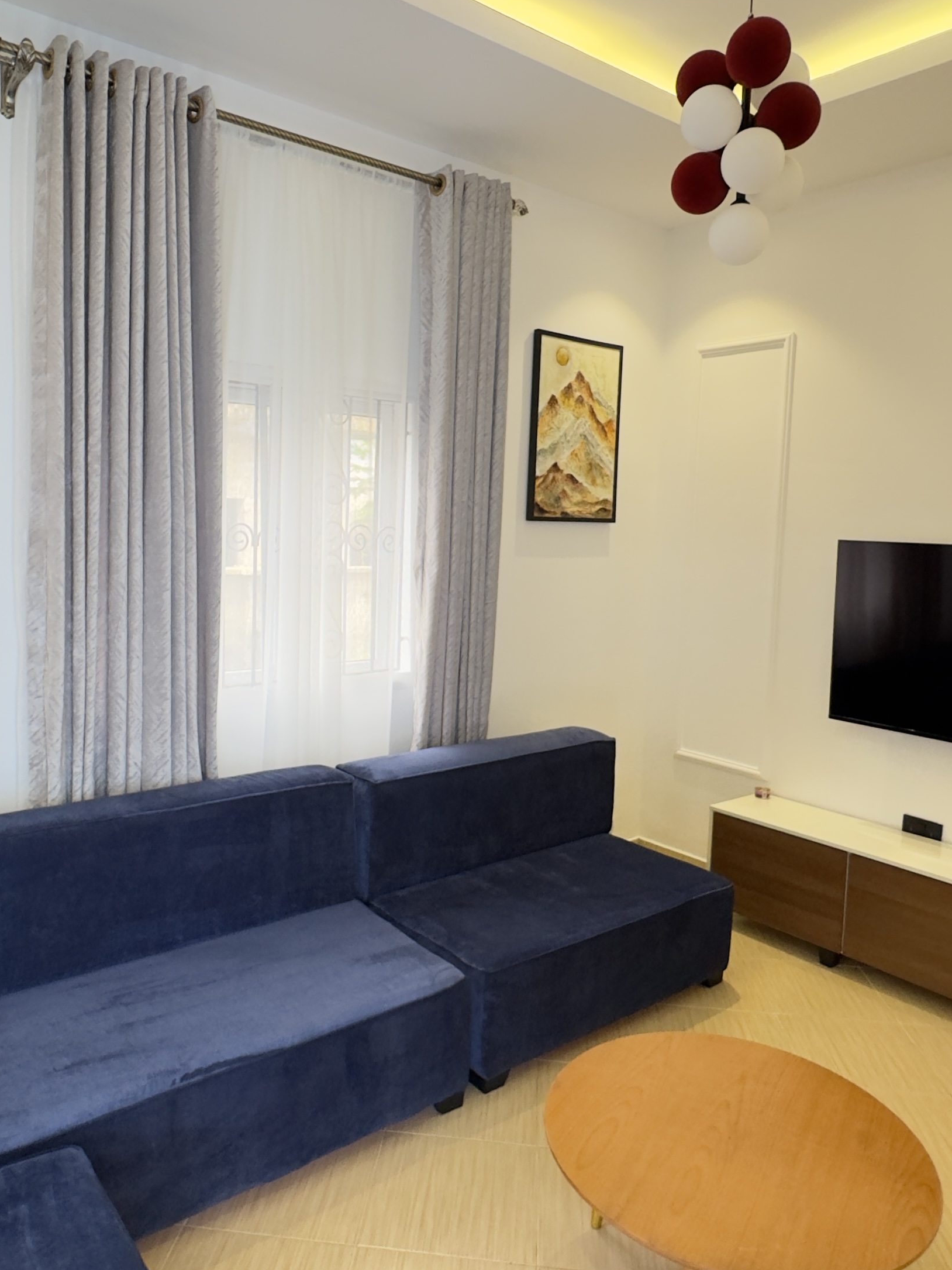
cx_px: 442
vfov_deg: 67.3
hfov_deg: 53.0
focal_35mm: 26
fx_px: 953
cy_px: 602
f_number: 2.2
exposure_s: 1/56
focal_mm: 2.22
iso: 320
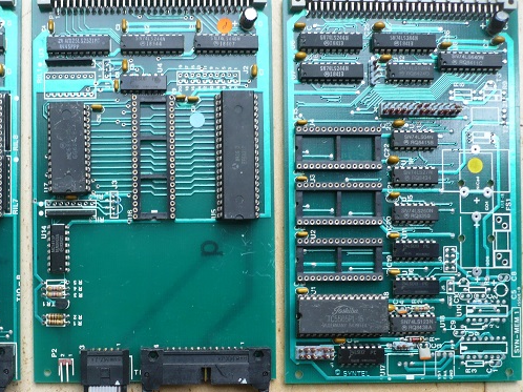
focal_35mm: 54
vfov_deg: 26.8
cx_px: 152
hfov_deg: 35.0
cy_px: 269
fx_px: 815
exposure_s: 1/60
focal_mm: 5.8
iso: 100
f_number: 2.8
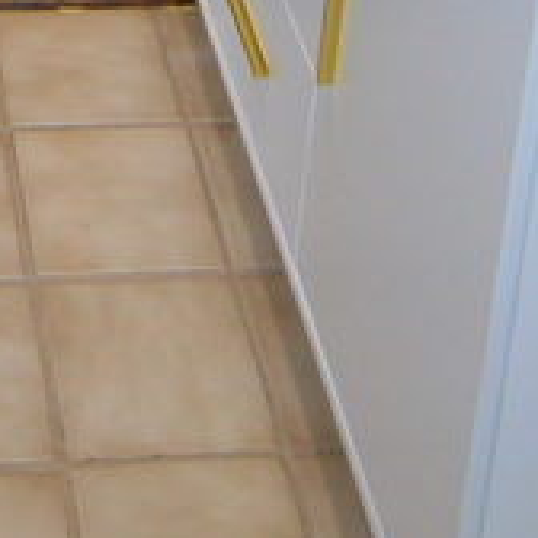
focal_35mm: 98
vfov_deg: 12.0
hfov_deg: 17.4
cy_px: -942
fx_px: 1723
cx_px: 35
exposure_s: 1/60
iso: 800
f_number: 4
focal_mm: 12
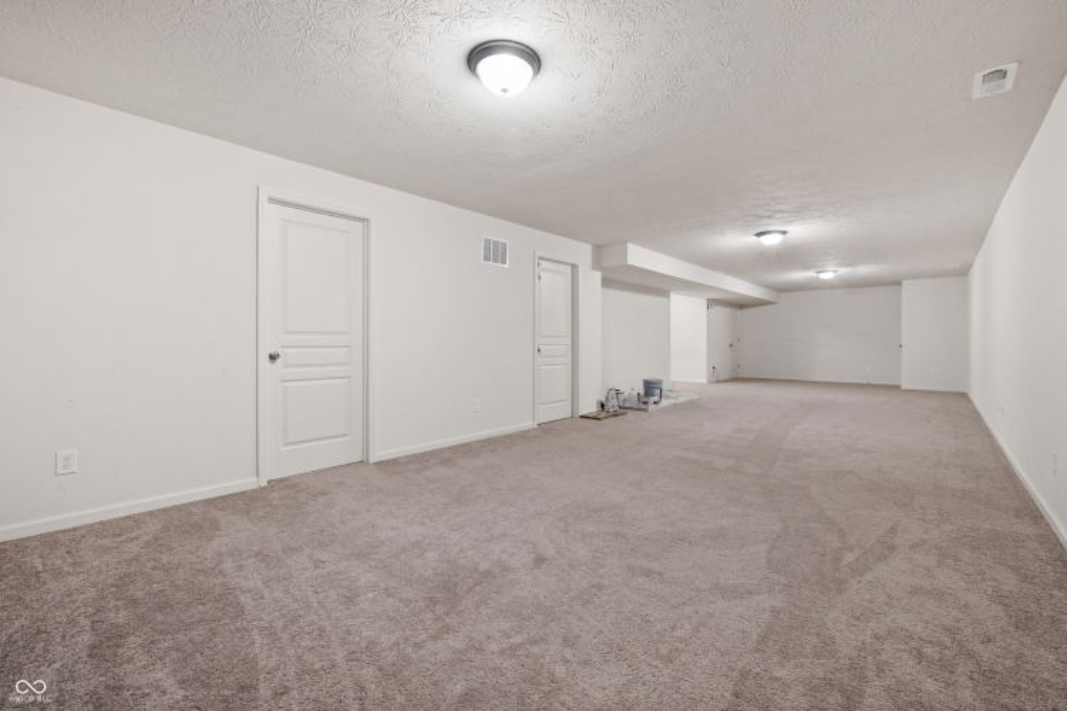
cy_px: 356
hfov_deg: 100.4
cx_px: 534
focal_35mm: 15
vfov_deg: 77.3
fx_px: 445
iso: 2500
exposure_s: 1/15
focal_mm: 15
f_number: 9
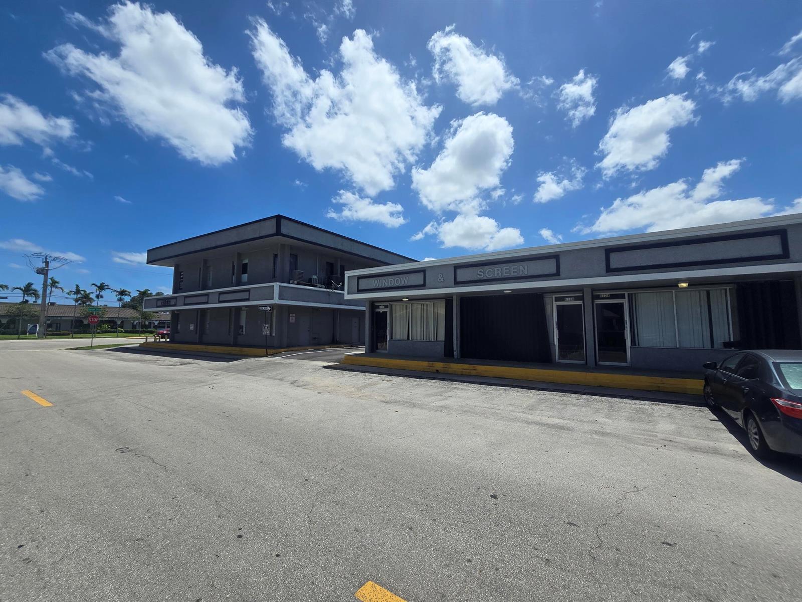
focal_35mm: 13
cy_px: 301
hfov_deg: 106.2
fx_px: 301
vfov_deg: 89.9
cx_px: 401
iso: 50
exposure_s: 1/4233
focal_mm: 2.2
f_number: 2.2
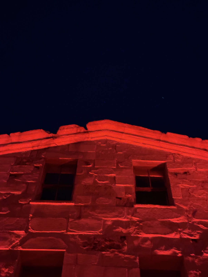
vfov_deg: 39.7
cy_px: 138
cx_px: 104
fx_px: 385
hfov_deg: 30.3
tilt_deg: +57.6
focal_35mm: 48
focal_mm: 6.76
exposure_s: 1/15
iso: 2500
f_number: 1.78
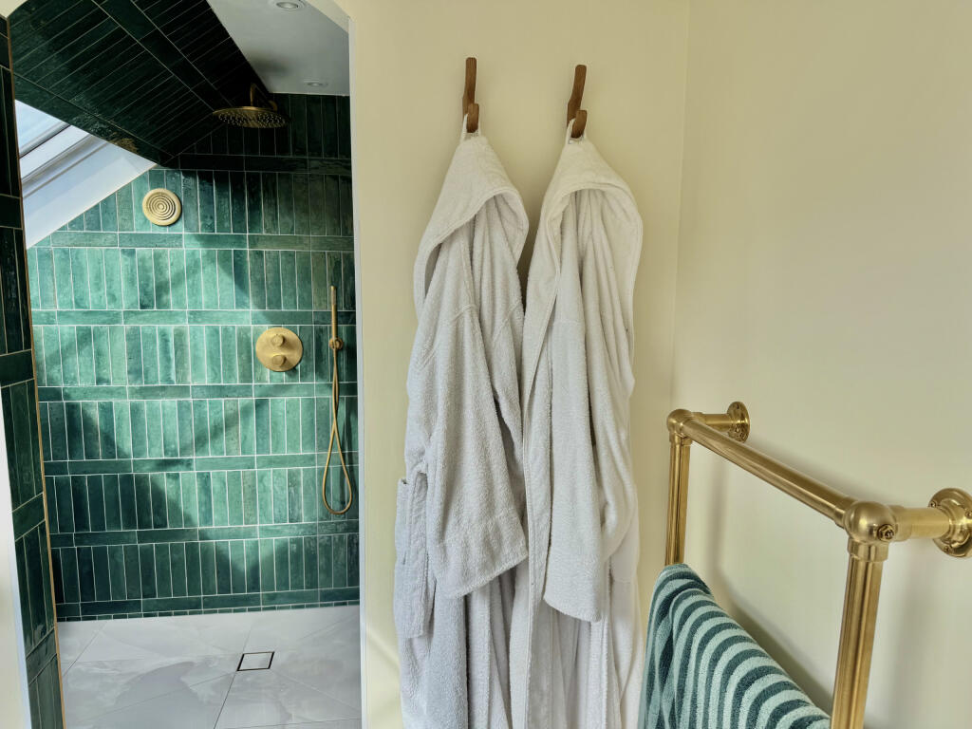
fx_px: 674
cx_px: 486
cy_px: 364
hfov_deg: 71.6
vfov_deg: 56.8
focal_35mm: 24
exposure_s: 1/588
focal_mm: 6.76
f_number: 1.78
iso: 80
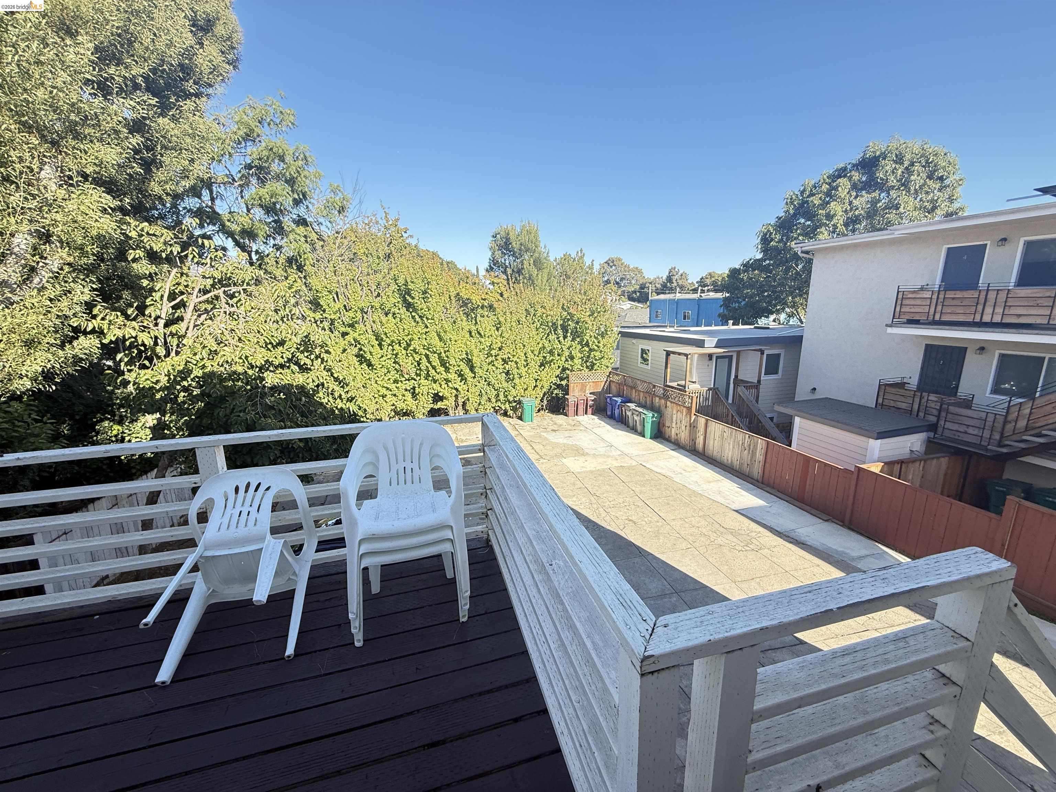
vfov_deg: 85.7
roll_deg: +2.6
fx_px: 427
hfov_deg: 102.1
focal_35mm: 14
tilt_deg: -9.8
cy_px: 396
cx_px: 528
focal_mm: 2.22
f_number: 2.2
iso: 64
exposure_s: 1/277
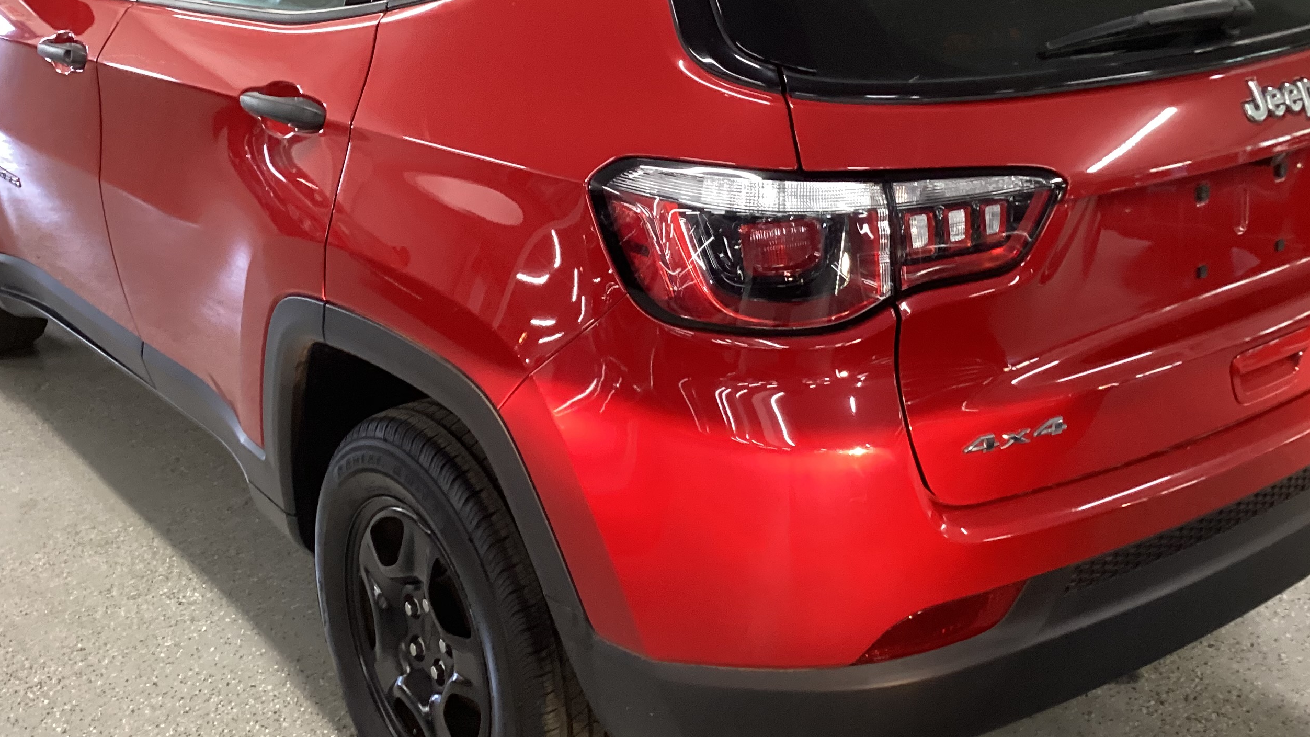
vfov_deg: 26.9
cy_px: 234
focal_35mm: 44
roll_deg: -0.2
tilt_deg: -18.8
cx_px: 684
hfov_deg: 46.4
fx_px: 1528
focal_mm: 3.3
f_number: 2.4
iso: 250
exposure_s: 1/33
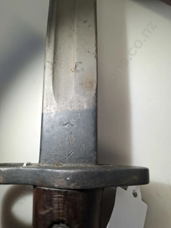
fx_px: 151
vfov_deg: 73.9
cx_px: 86
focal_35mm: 23
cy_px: 114
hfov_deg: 58.9
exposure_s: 1/100
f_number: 1.8
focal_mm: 5.54
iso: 100
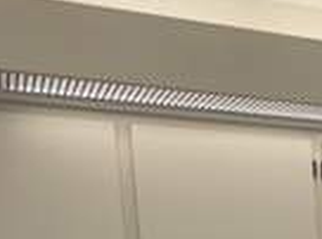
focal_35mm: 85
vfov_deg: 15.3
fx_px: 788
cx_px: 556
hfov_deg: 18.7
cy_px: 403
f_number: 1.78
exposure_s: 1/138
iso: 64
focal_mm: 6.76
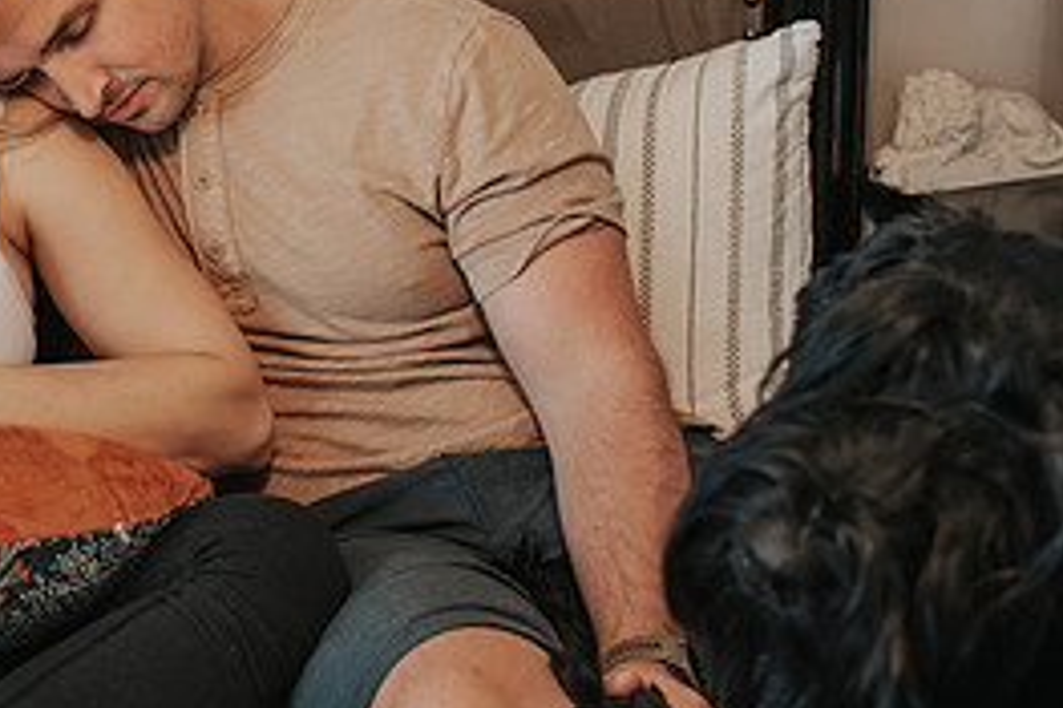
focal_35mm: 81
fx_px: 2390
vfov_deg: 16.6
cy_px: 75
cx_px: 40
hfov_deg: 24.1
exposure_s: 1/250
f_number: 2.8
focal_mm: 35
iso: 1000
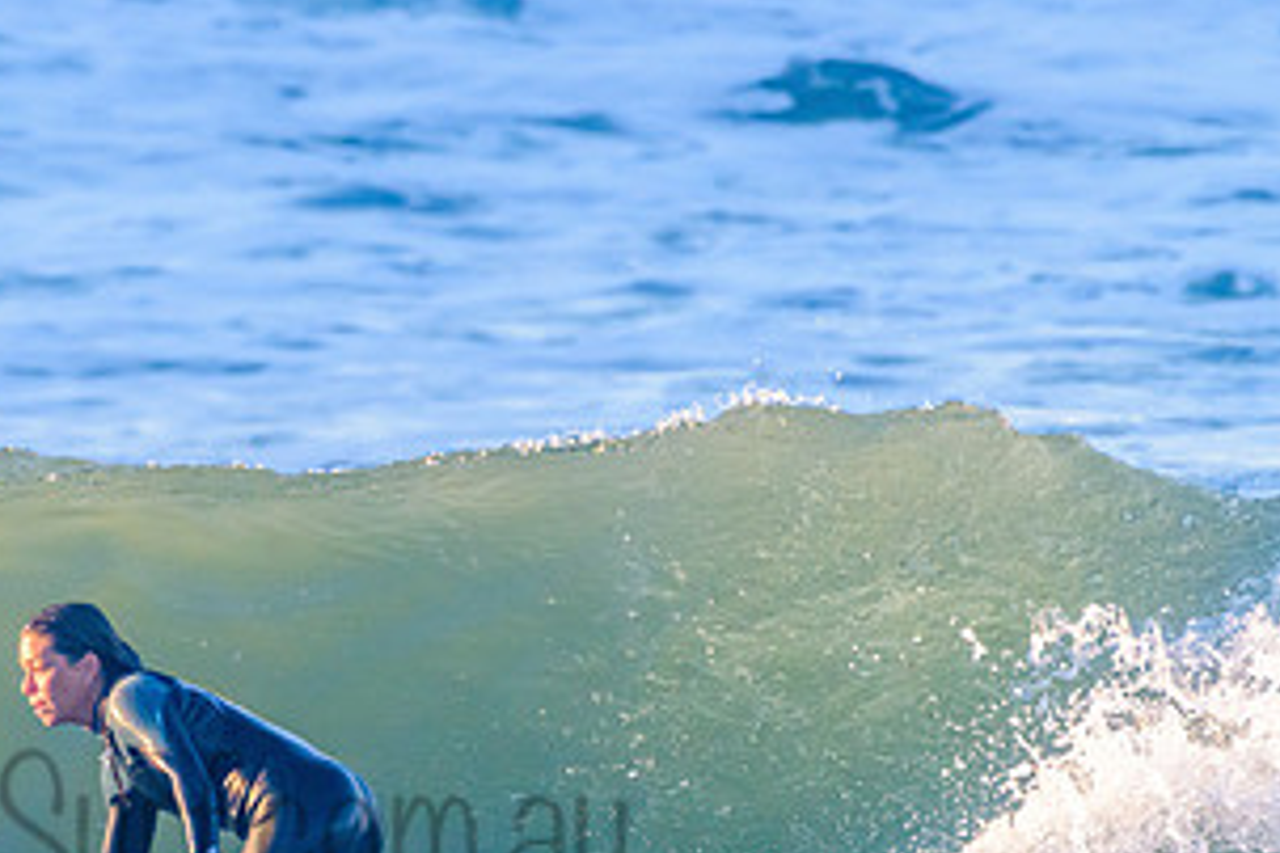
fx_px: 41312
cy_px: 779
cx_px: 182
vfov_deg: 1.2
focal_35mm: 1162
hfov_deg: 1.8
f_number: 5.6
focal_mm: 500
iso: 1100
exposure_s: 1/2000
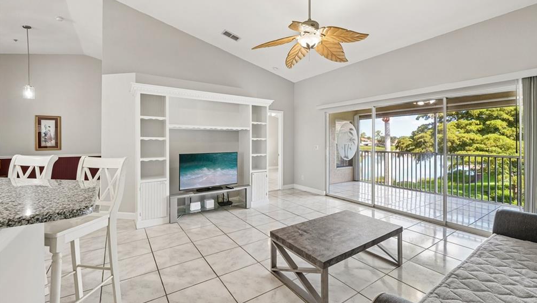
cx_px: 273
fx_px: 214
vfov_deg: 70.5
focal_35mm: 15
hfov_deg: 103.0
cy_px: 145
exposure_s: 1/25
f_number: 8
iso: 400
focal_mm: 14
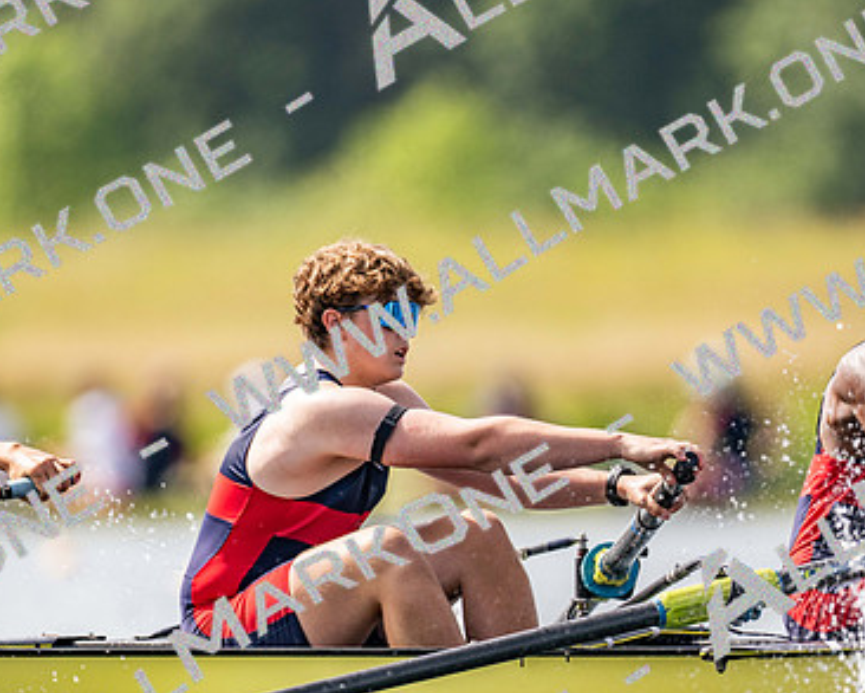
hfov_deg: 2.2
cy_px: 436
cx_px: 499
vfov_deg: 1.7
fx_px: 22842
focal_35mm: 892
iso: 220
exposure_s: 1/2500
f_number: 4
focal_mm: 600
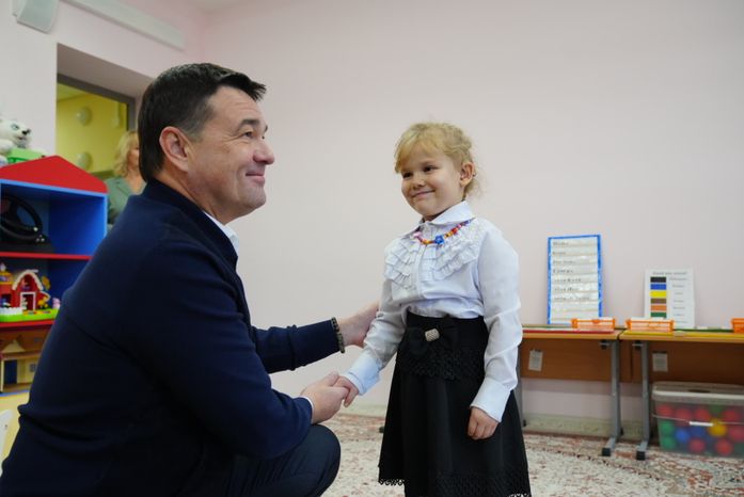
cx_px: 372
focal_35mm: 31
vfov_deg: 42.4
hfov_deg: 60.2
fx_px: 641
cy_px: 248
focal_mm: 31
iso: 3200
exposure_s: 1/500
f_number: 4
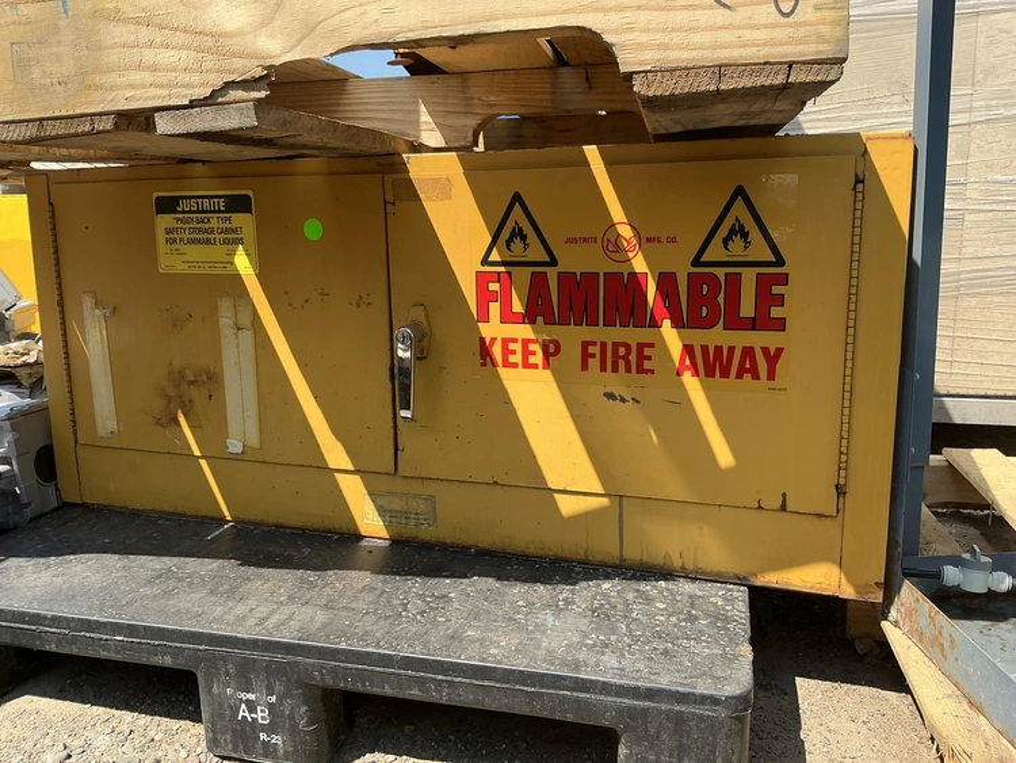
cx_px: 508
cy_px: 382
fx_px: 822
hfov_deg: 63.4
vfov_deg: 49.8
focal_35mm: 28
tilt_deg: -11.6
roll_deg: +2.2
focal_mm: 3
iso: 25
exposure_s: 1/642
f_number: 1.8
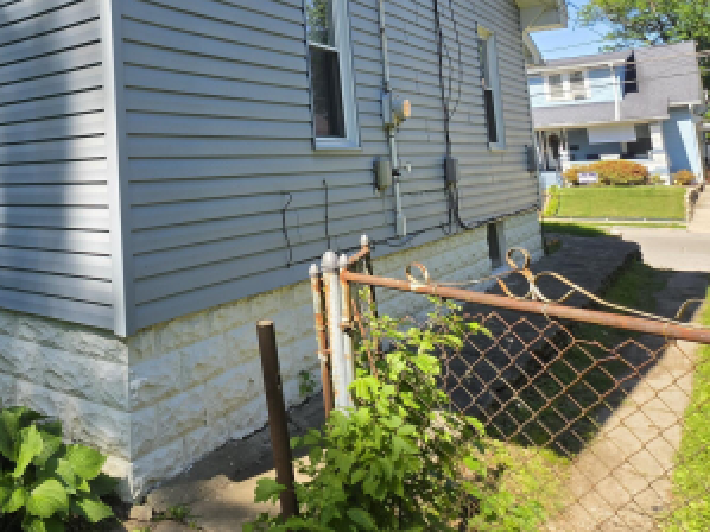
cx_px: 84
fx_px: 595
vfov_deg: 45.2
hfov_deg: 54.5
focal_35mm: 29
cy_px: 90
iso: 32
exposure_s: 1/670
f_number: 1.9
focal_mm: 2.2
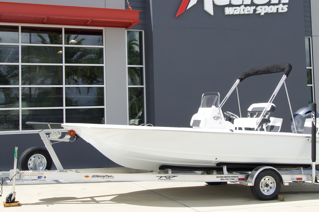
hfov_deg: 37.5
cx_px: 167
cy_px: 83
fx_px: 470
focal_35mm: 53
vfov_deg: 25.5
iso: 100
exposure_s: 1/125
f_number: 9
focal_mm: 26
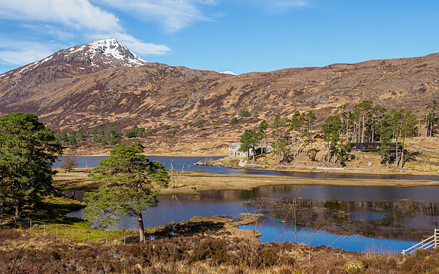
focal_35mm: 38
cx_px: 220
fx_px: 456
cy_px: 121
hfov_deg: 51.4
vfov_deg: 33.4
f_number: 5.6
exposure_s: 1/800
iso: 200
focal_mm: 18
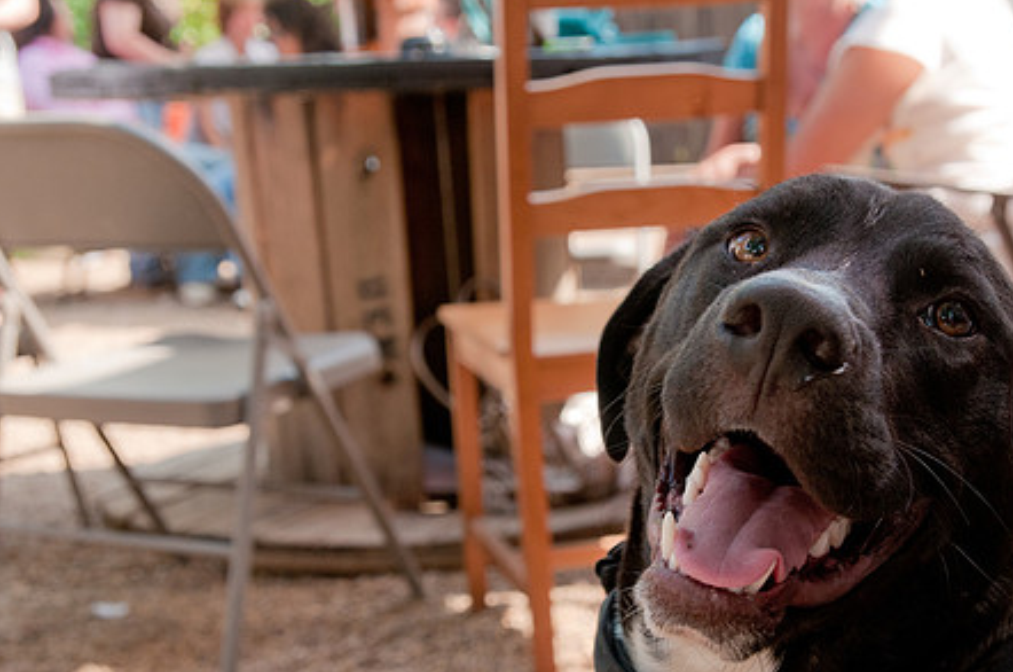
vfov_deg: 21.4
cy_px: 437
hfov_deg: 31.9
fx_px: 1770
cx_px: 555
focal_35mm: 63
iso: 400
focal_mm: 32
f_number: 5.6
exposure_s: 1/320
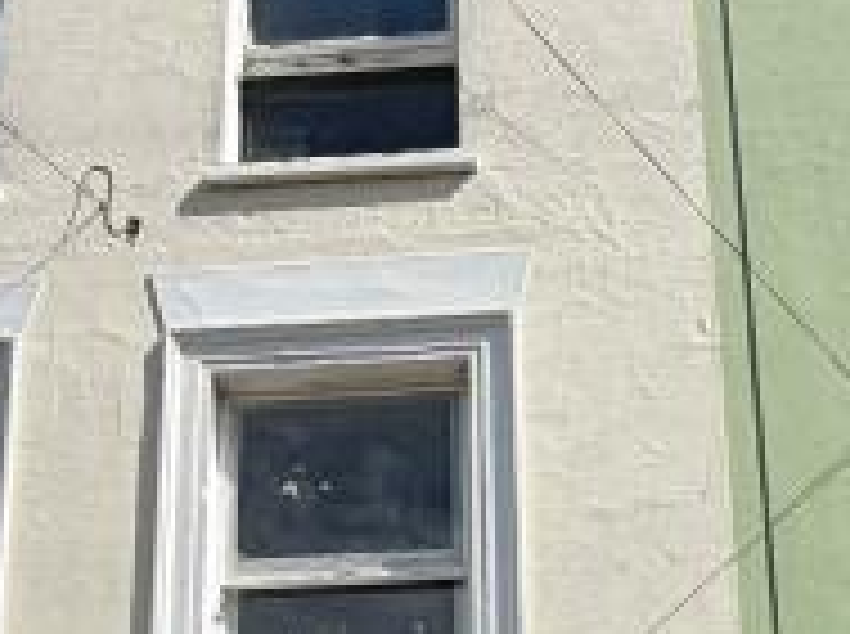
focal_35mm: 76
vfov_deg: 17.6
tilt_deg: +19.2
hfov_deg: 25.7
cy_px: 904
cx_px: 454
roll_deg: +0.4
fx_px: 1863
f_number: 2.2
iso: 20
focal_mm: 2.22
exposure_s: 1/1464
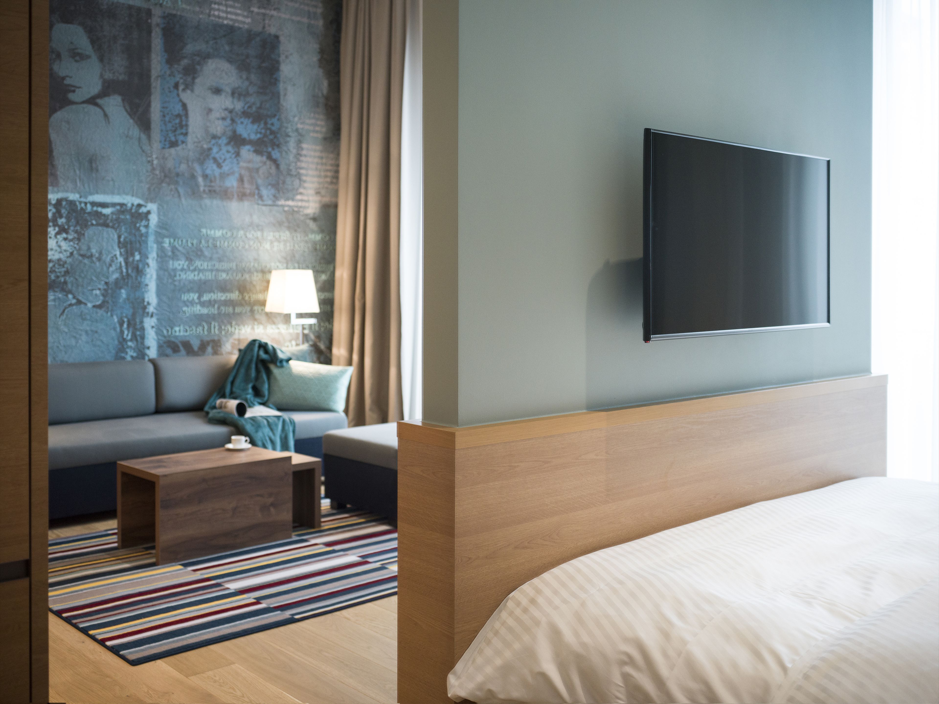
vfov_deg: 40.7
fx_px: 949
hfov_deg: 52.6
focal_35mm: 35
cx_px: 470
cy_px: 352
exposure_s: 1/60
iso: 1600
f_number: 4.5
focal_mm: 45
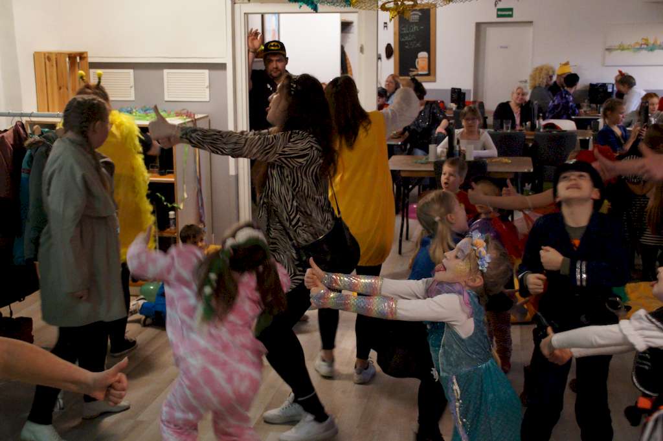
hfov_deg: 46.4
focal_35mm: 42
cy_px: 220
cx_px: 332
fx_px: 773
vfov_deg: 31.9
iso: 3200
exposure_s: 1/40
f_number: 4
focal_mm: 28
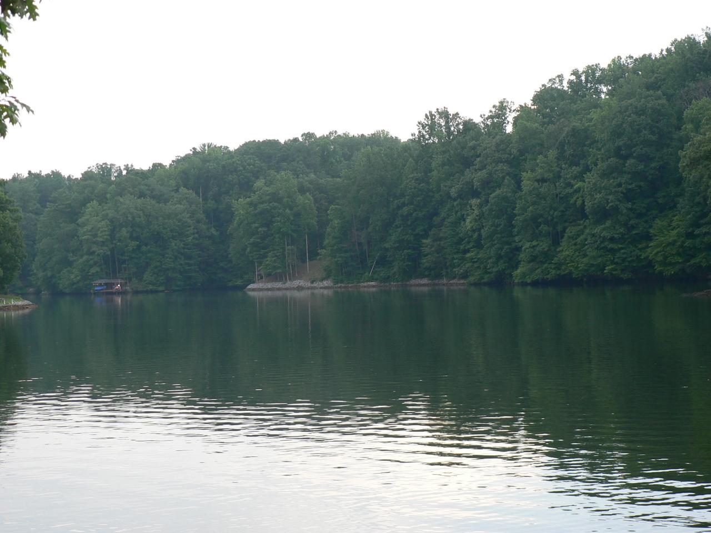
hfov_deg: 26.7
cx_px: 356
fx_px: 1499
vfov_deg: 20.2
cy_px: 266
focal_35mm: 73
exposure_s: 1/100
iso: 80
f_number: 3.2
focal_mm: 12.2
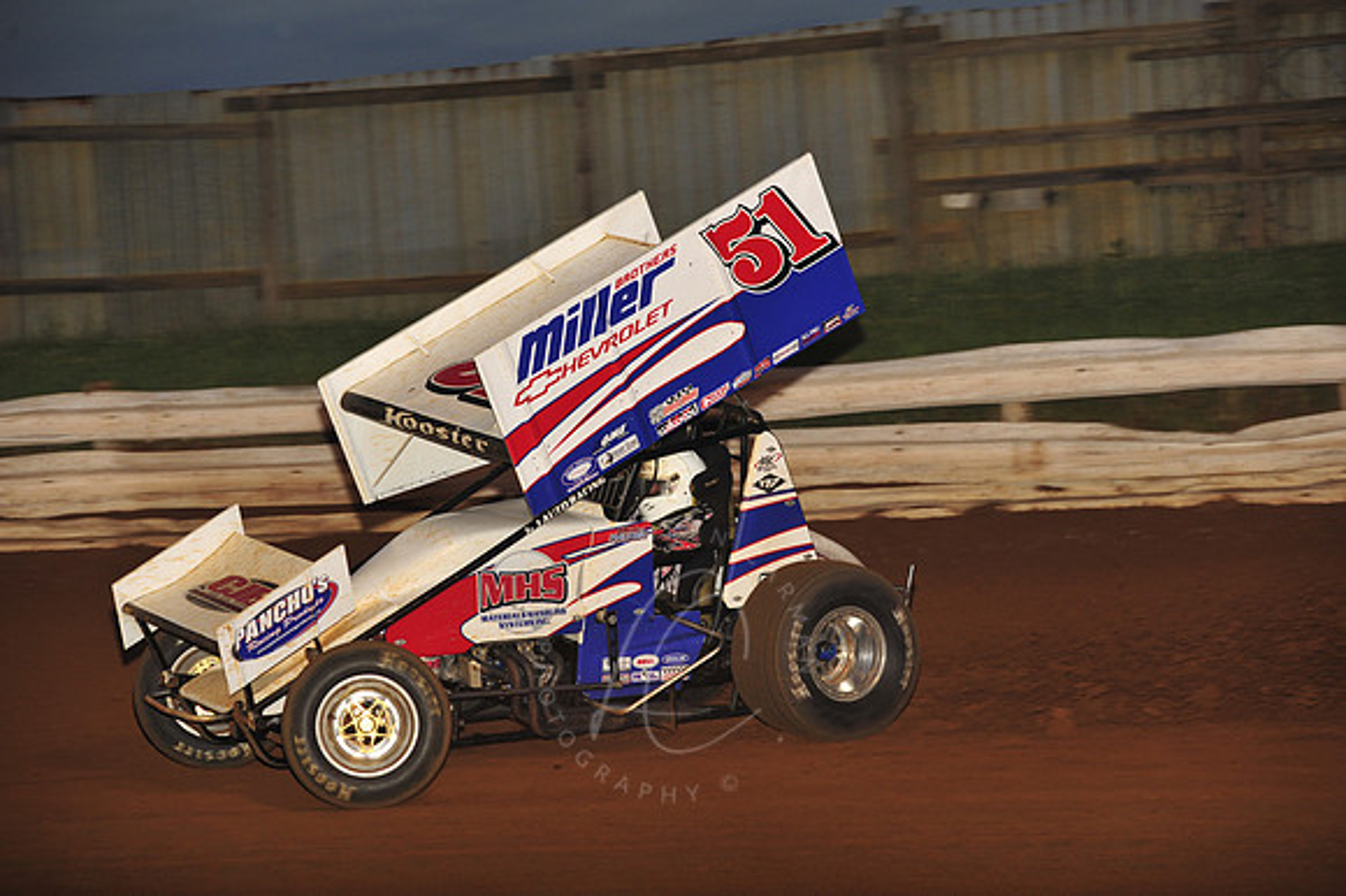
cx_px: 673
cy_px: 448
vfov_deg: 9.5
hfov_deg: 14.2
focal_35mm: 145
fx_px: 5418
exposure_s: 1/320
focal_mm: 145
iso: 800
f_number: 6.3
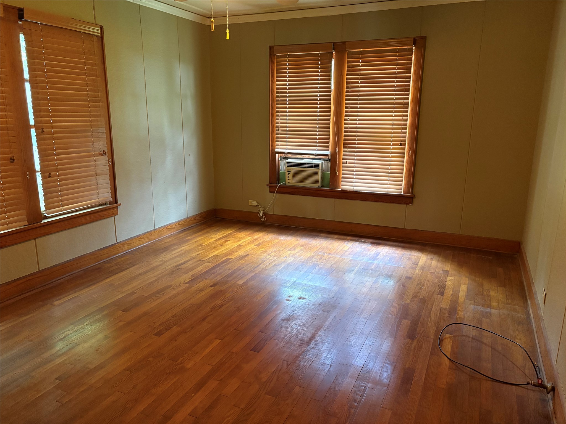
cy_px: 212
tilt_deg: -13.8
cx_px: 283
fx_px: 425
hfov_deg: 67.3
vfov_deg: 53.1
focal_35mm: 26
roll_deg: -0.2
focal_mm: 5.96
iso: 500
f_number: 1.6
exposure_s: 1/30
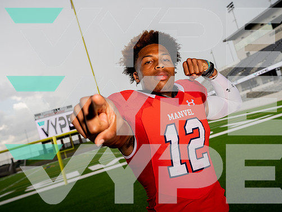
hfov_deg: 46.8
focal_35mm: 40
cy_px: 106
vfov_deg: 36.0
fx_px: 326
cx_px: 149
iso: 1000
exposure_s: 1/1600
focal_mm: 36
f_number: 6.3
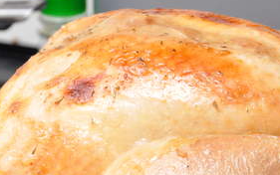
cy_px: 204
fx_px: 1275
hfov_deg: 12.5
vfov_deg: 7.8
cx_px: 166
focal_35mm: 167
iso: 640
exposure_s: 1/60
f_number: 5.6
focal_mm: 48
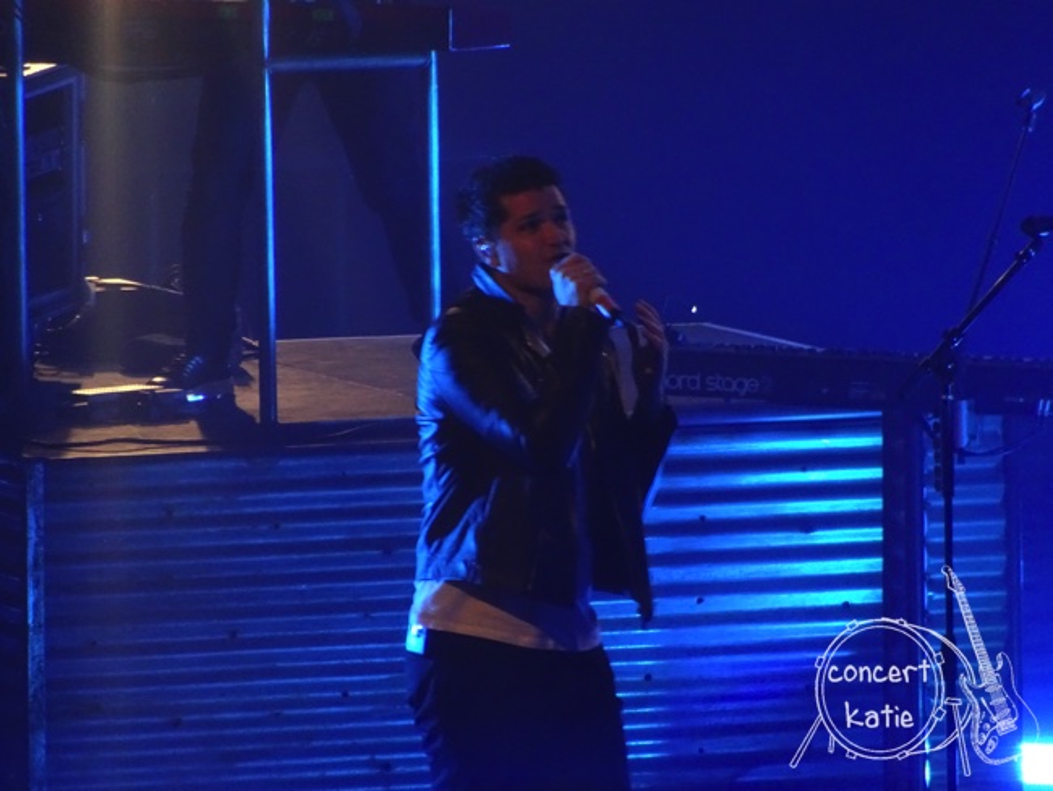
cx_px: 526
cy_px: 396
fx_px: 21849
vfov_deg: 2.1
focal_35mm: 718
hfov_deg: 2.8
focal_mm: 122.7
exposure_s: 1/100
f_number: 6.3
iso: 800
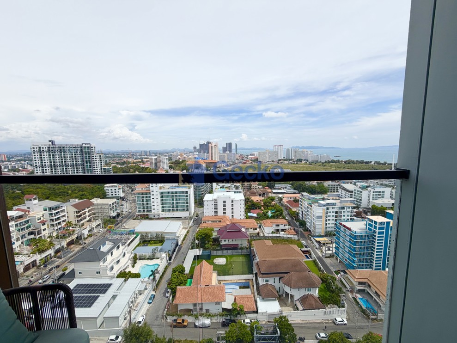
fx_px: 185
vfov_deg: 85.7
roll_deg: +1.5
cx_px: 228
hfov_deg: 102.1
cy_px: 172
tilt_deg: -6.8
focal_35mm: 14
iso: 20
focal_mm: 2.22
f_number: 2.2
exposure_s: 1/1464
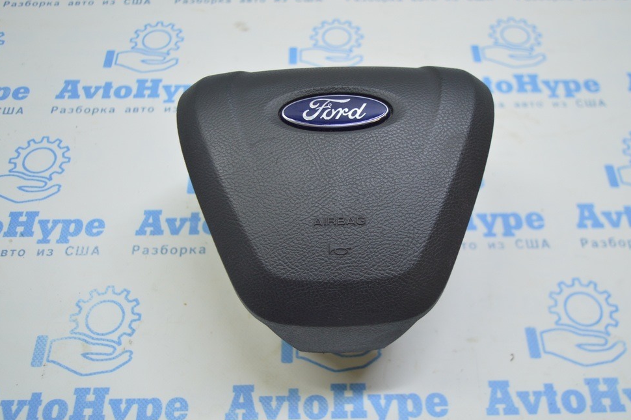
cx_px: 321
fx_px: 665
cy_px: 216
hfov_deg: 50.7
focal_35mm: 38
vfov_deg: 35.0
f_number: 4
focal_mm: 24
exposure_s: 1/60
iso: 400
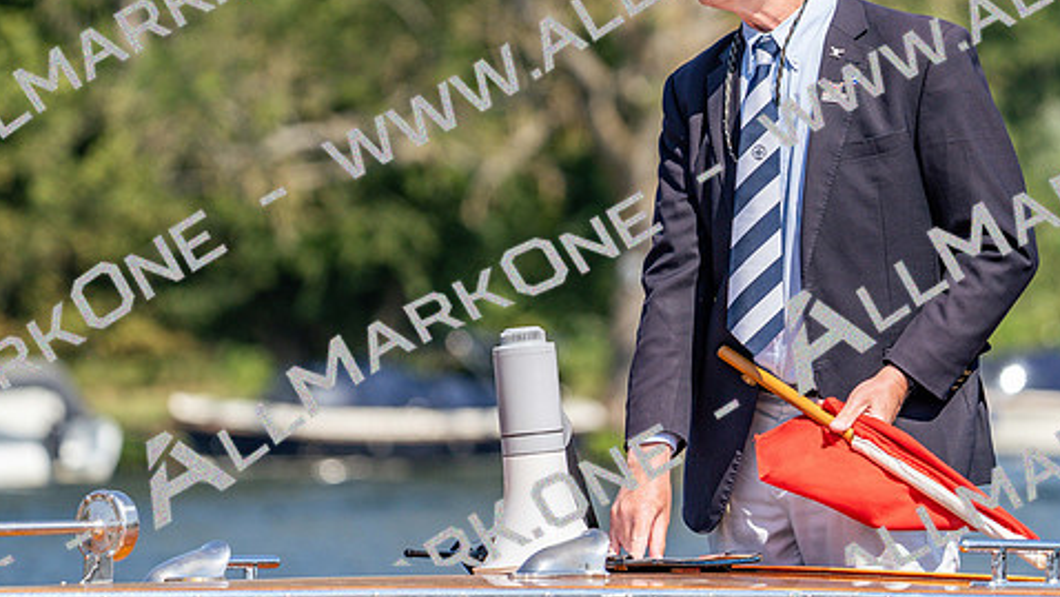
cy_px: 185
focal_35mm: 375
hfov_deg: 5.8
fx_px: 10541
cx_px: 597
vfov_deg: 3.2
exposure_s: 1/2000
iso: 400
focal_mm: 295
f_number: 5.6
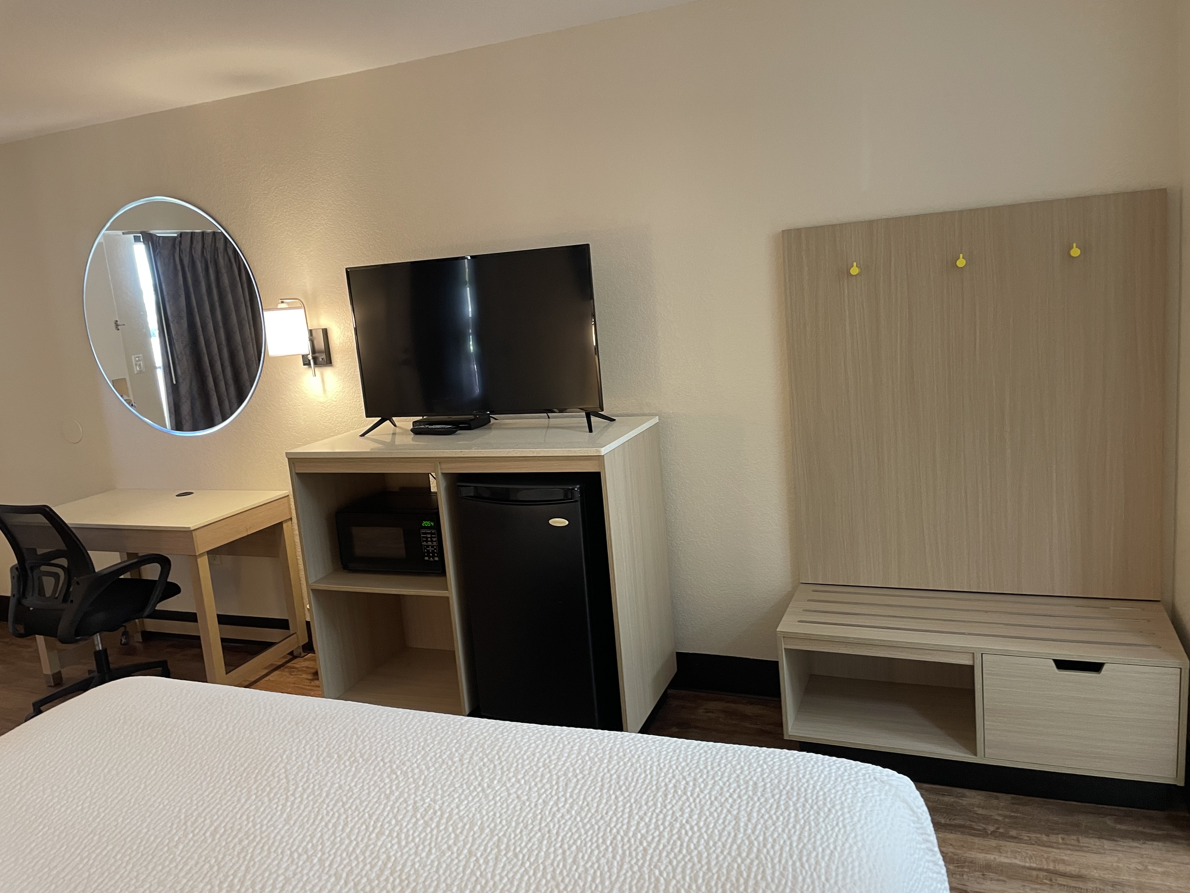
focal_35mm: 26
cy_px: 446
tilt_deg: -9.1
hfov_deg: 67.3
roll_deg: +6.3
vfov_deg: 53.1
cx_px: 595
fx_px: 894
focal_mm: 4.2
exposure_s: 1/60
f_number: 1.6
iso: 160
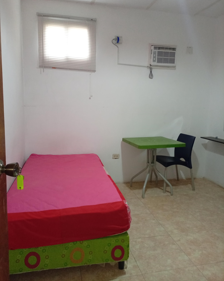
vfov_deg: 60.3
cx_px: 109
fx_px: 240
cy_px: 127
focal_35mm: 29
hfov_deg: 50.0
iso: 246
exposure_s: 1/33.3
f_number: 1.8
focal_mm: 3.84
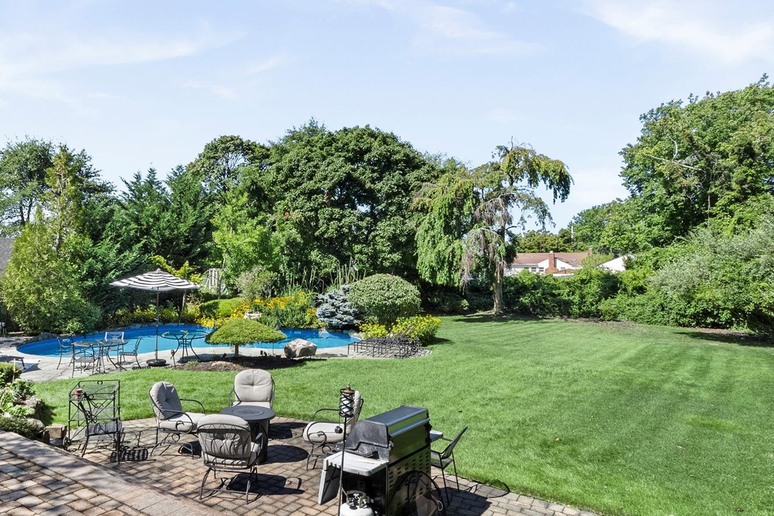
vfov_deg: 53.1
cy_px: 259
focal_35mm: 24
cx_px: 251
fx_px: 516
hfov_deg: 71.3
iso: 2000
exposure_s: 1/640
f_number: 16
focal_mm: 16
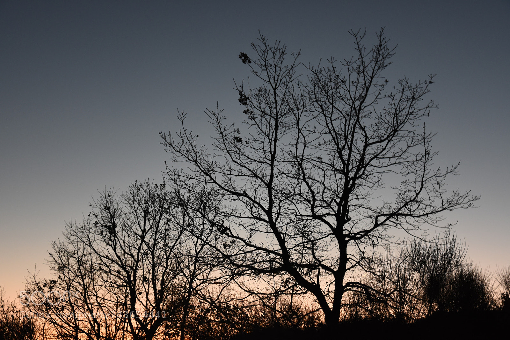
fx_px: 892
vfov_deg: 21.6
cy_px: 170
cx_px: 255
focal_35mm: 63
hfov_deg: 31.9
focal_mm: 42
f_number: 4.8
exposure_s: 1/10
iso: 800
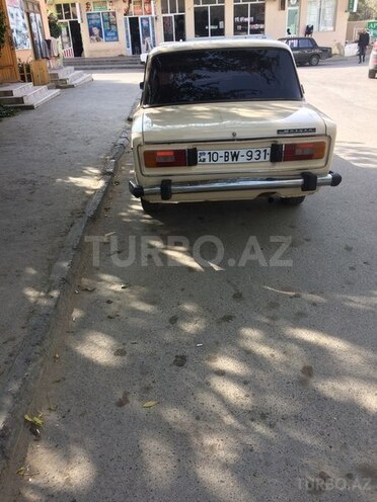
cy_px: 251
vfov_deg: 61.7
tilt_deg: -28.8
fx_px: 421
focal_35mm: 29
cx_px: 188
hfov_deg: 48.2
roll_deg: +4.7
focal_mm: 4.15
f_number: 2.2
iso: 32
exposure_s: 1/306
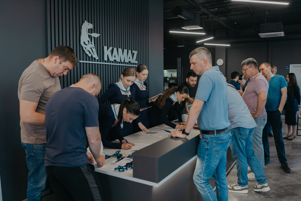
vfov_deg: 46.4
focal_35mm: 28
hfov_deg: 65.5
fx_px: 234
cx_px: 150
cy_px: 100
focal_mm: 28
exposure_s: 1/160
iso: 160
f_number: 2.5
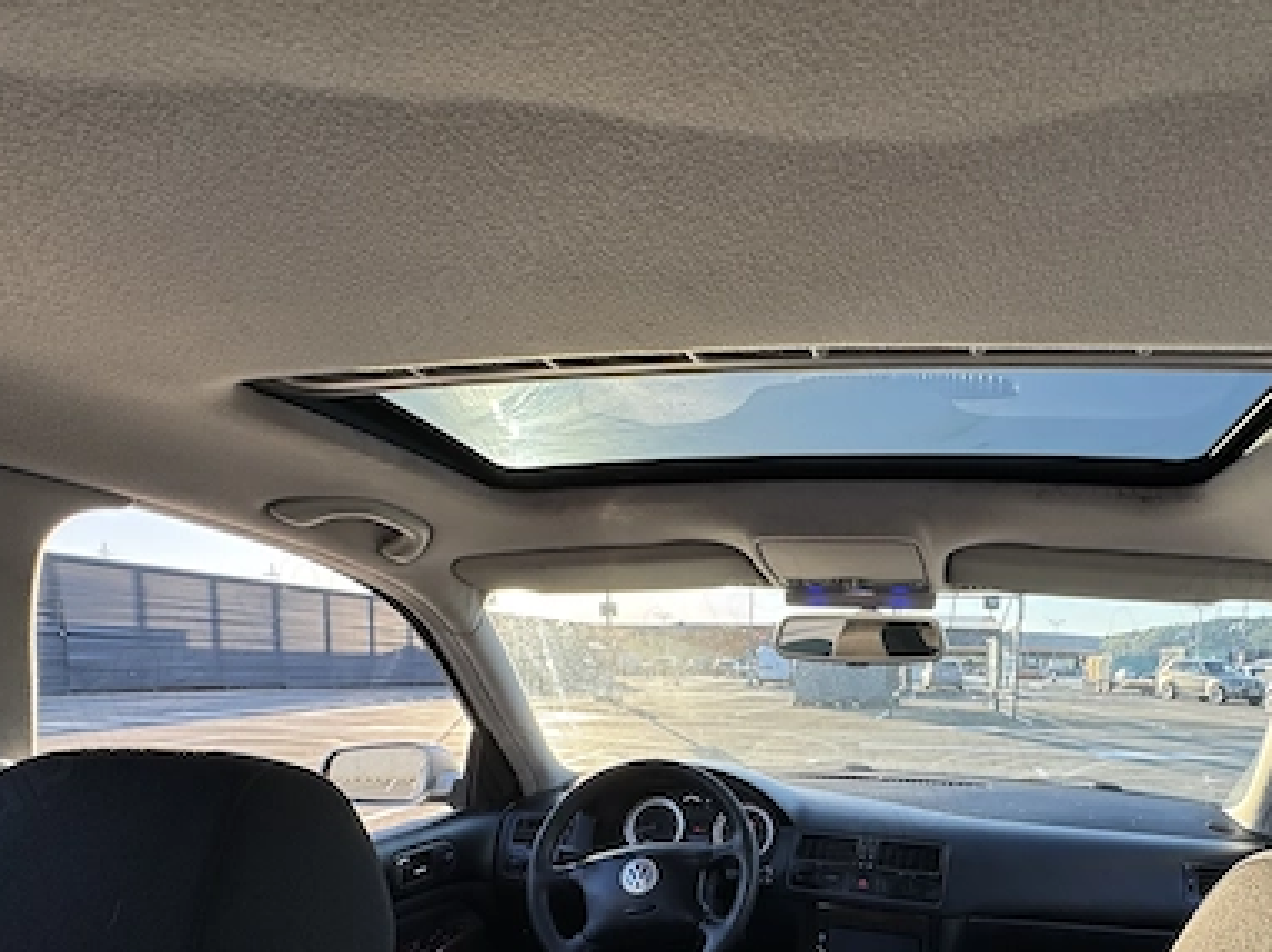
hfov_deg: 74.7
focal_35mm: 22
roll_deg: -1.0
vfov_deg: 57.1
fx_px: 808
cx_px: 819
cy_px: 742
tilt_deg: -5.5
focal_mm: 2.22
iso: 40
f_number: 2.2
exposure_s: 1/278
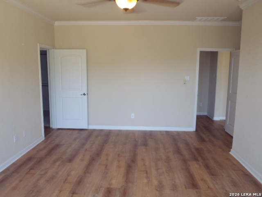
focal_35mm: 28
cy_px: 98
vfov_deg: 49.7
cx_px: 131
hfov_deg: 63.4
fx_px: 212
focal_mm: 5
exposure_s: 1/30
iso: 250
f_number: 3.9
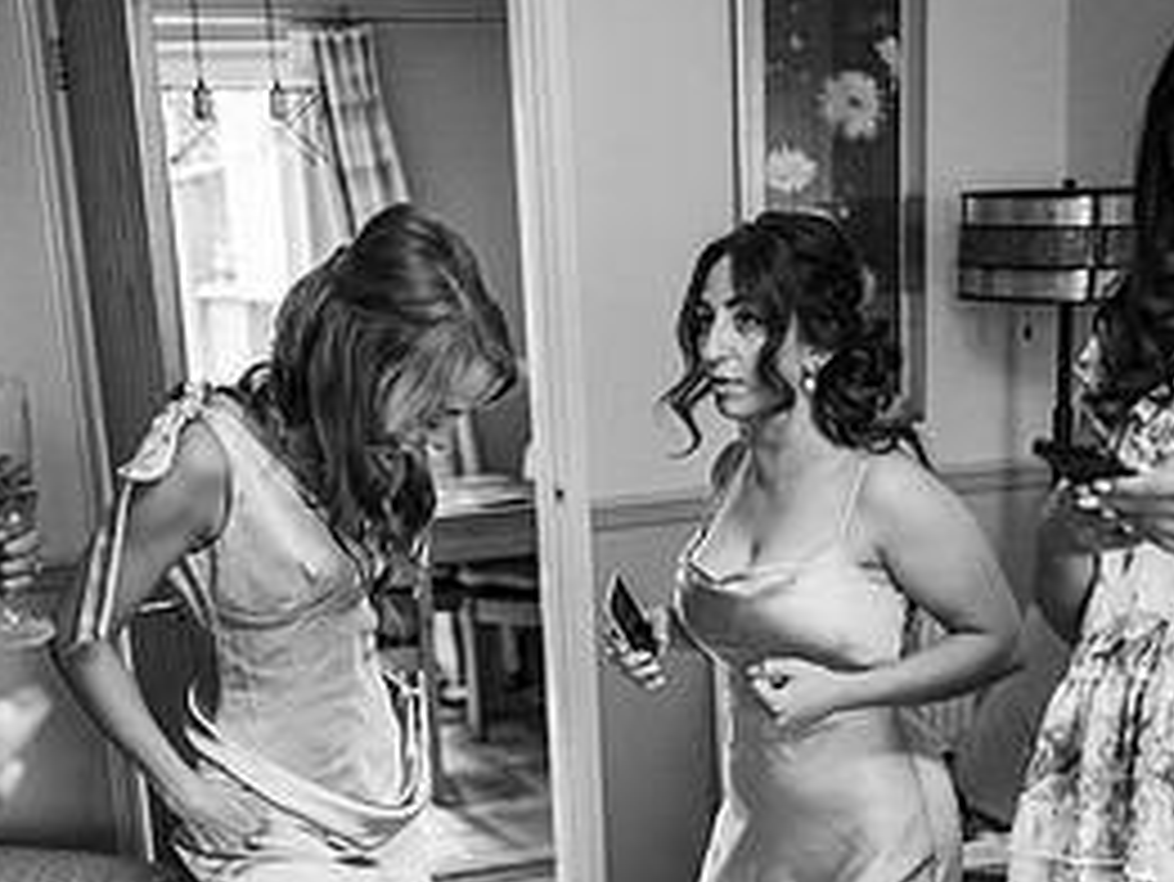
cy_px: 783
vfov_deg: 24.6
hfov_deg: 33.2
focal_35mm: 58
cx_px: 605
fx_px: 1968
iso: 1250
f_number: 2.2
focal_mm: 35
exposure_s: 1/200
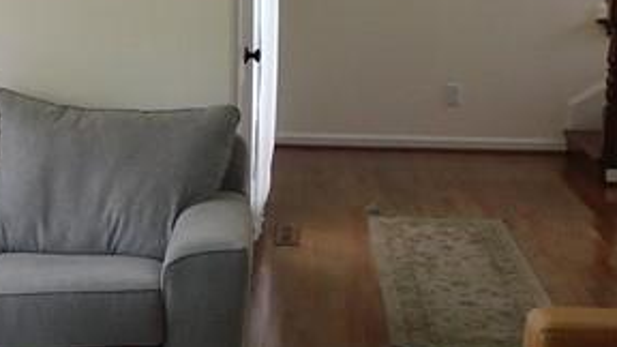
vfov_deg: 13.6
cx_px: -32
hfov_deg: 22.8
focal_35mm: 89
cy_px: 171
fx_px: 1456
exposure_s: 1/60
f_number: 3
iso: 125
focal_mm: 4
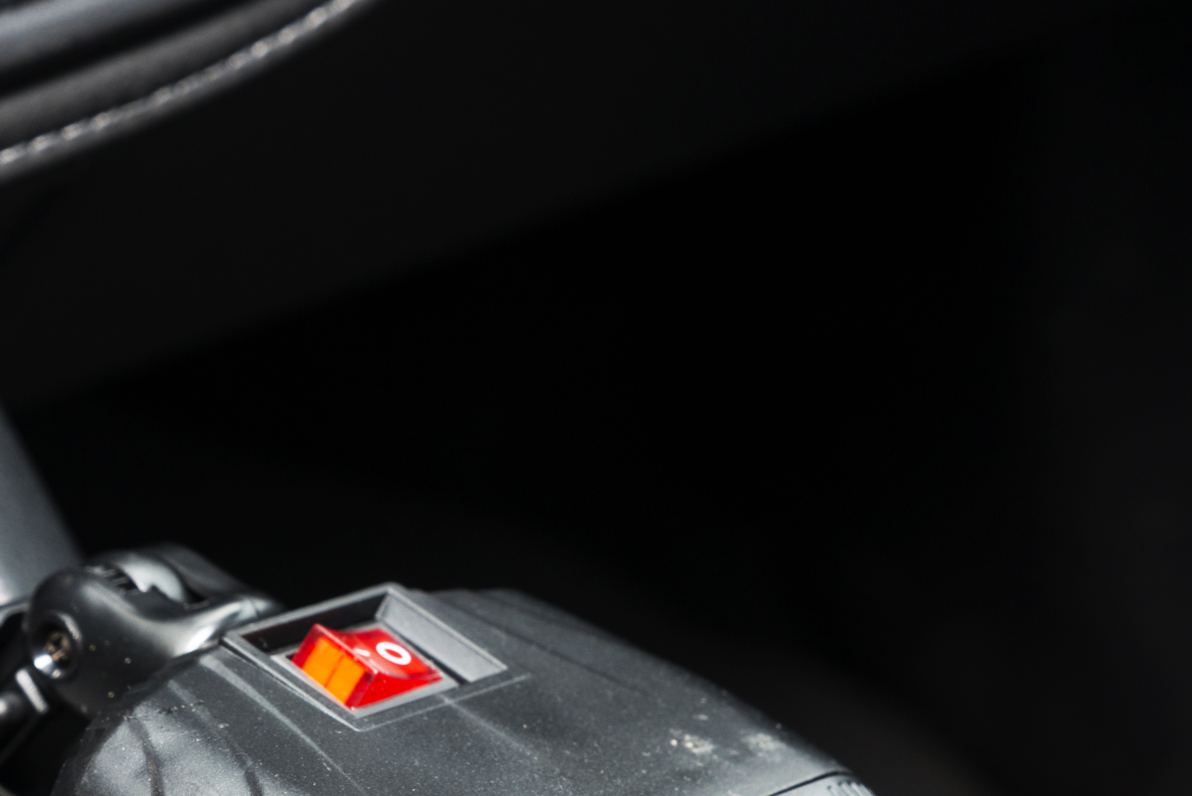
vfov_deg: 8.0
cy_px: 1031
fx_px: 5630
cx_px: 335
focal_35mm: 170
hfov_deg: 12.1
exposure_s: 1/40
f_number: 7.1
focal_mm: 65
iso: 400
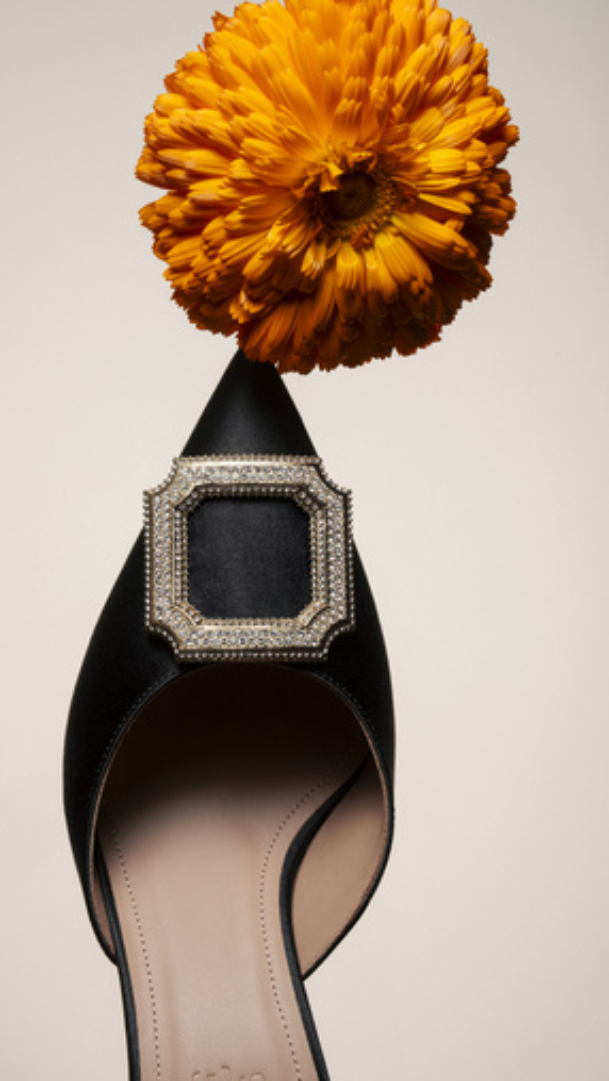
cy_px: 540
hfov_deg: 22.6
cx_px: 282
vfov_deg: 39.2
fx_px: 1521
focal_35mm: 53
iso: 200
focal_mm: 50
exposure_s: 1/200
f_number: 16
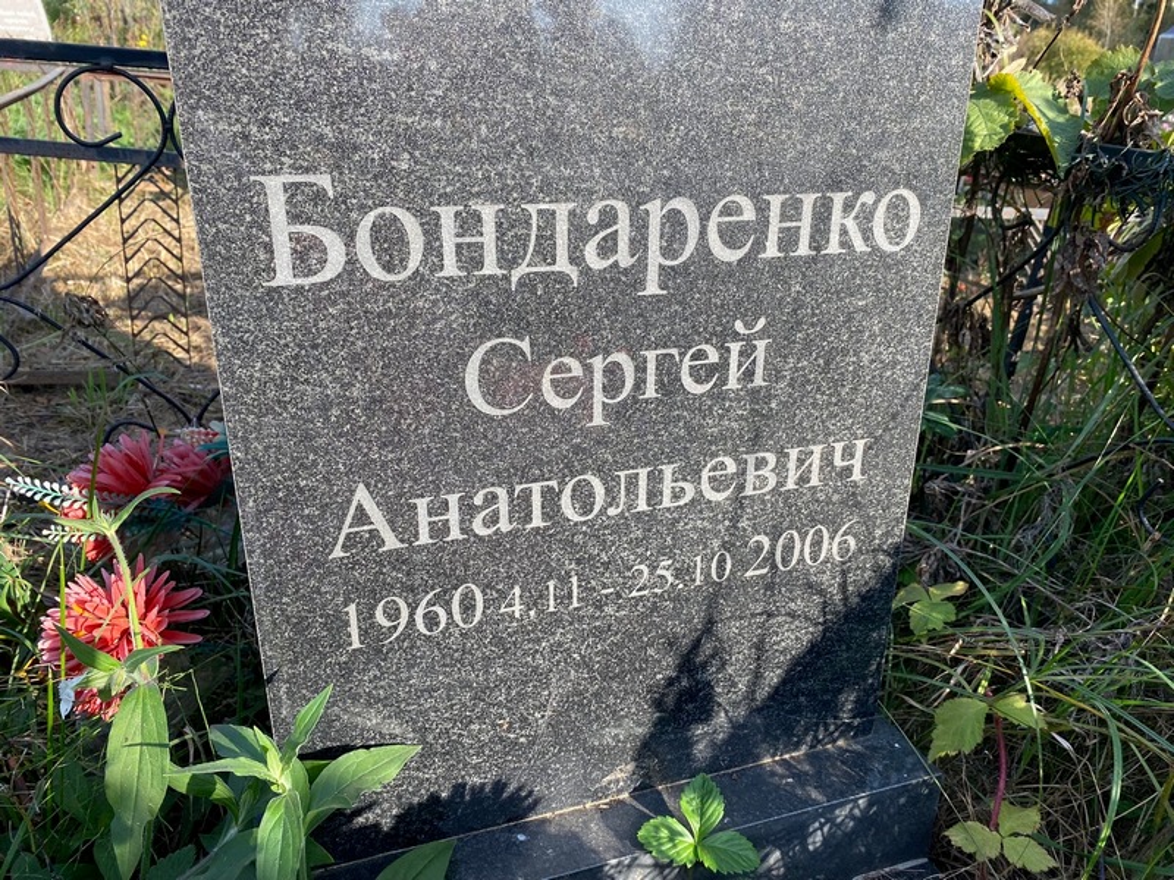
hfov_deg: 67.3
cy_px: 440
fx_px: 882
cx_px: 587
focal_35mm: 26
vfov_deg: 53.1
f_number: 1.8
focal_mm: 4.25
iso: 32
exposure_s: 1/685
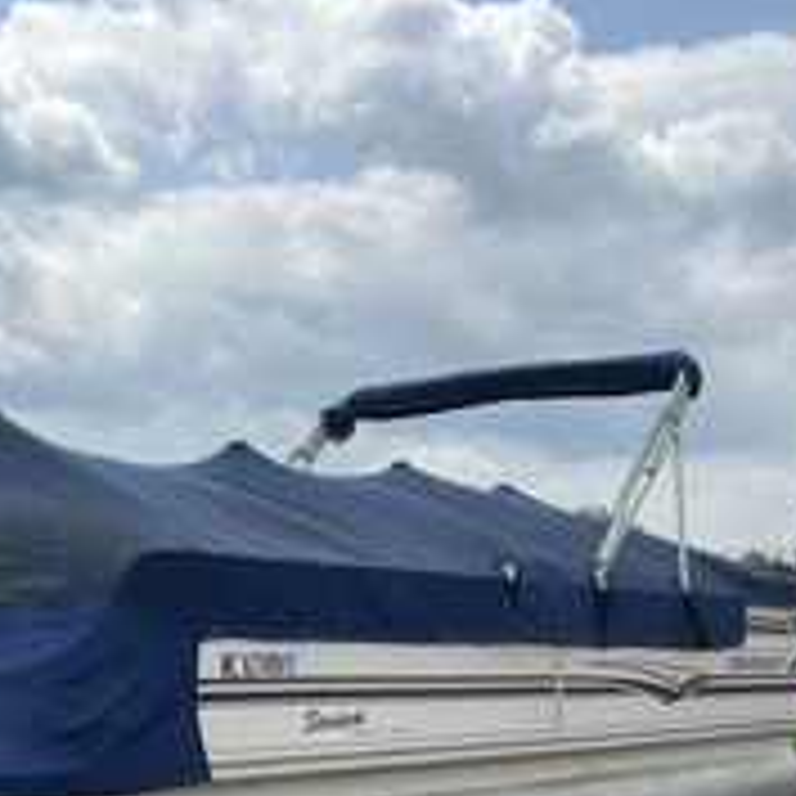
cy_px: 634
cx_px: 103
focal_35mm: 58
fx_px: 1509
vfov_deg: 28.9
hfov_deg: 28.6
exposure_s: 1/2538
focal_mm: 3
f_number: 1.8
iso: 25
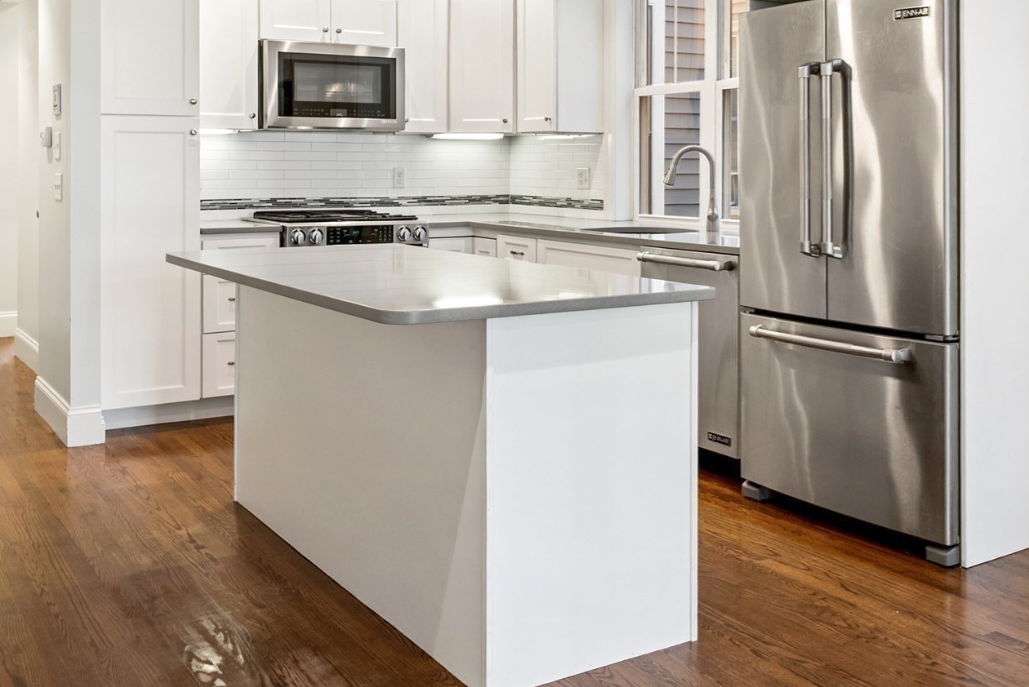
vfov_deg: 33.5
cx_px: 558
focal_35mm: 39
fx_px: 1115
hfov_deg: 49.5
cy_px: 159
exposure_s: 1/6
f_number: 7.1
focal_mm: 24
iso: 400
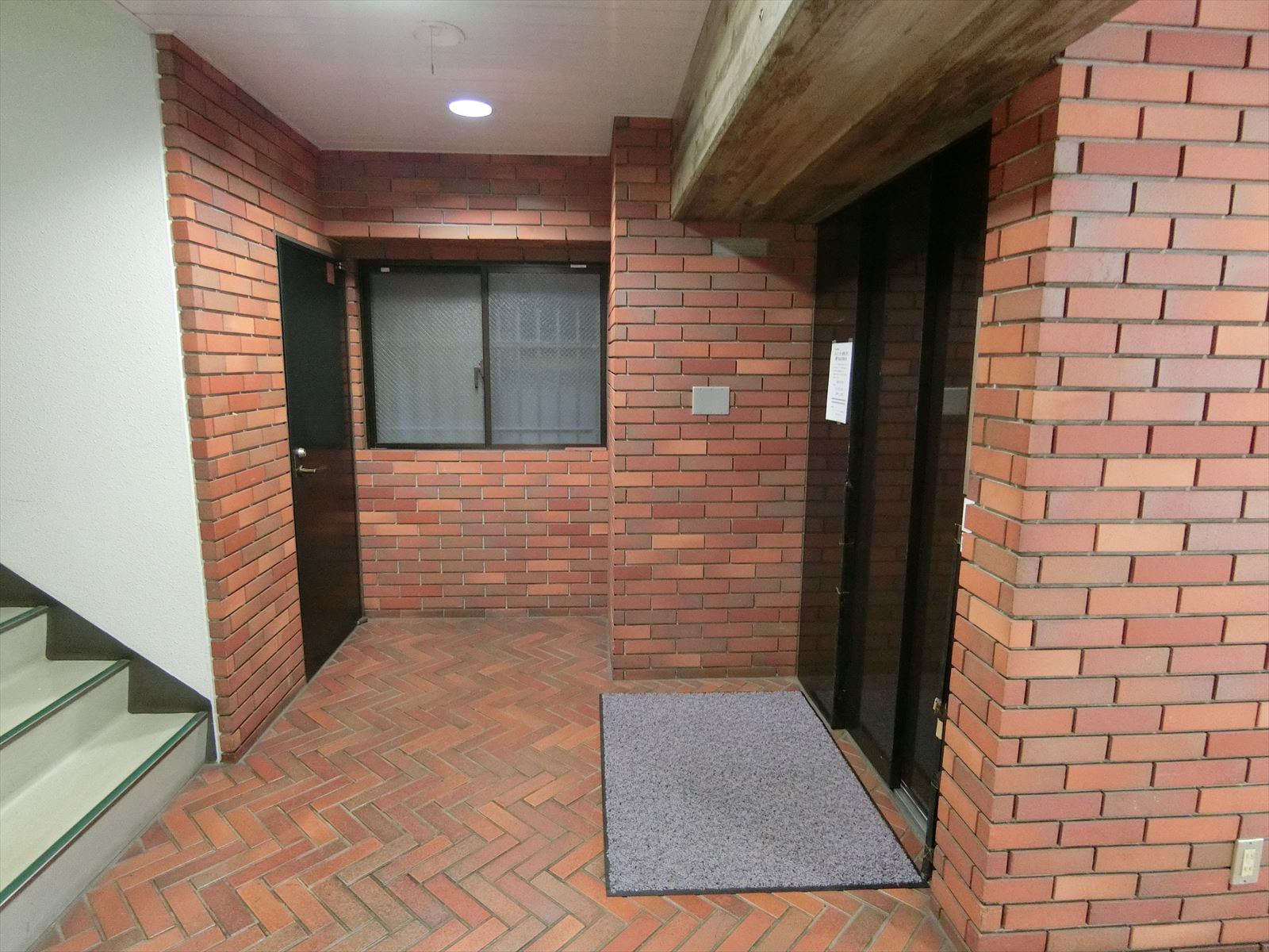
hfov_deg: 84.7
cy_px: 476
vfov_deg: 68.7
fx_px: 697
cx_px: 634
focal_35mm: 19
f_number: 2.7
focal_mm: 4.06
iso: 640
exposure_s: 1/30
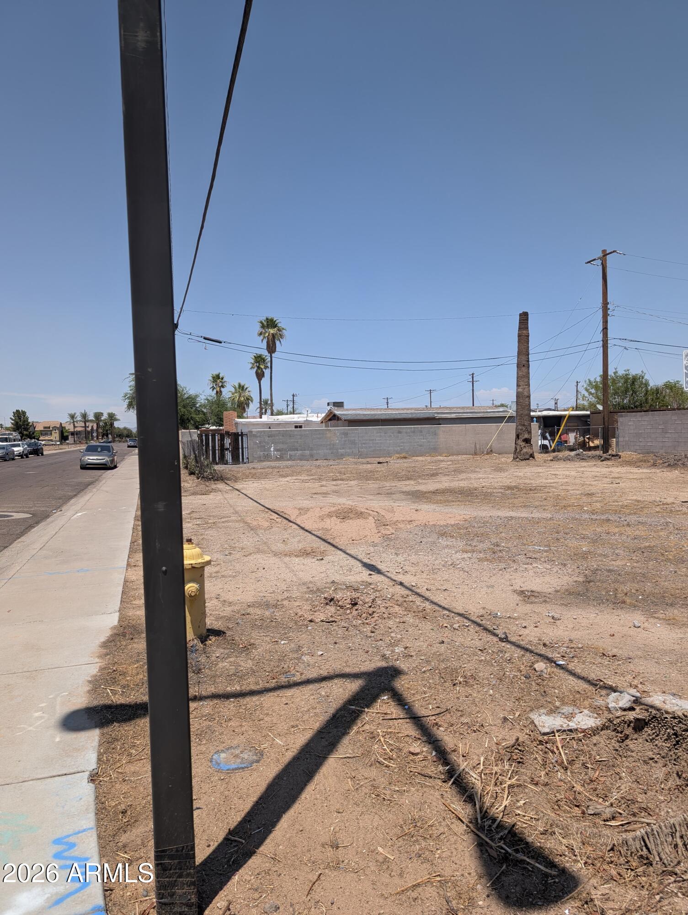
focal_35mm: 24
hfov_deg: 56.9
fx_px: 635
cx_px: 344
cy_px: 458
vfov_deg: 71.5
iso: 23
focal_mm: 6.9
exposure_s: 1/1203
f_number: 1.68
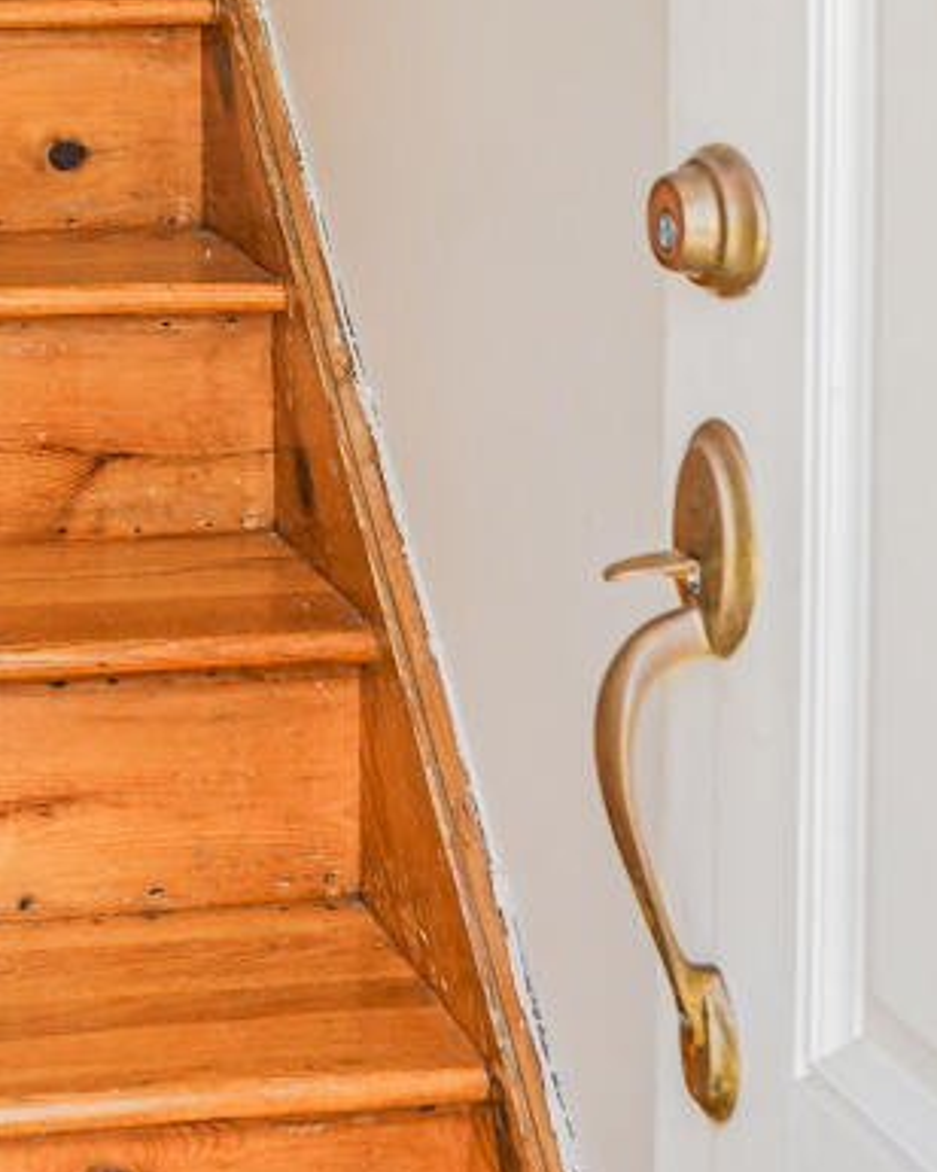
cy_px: -247
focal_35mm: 78
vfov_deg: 22.5
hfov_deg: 19.3
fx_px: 2704
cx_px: 78
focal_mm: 16
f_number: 4.5
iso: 64
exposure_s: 1/40
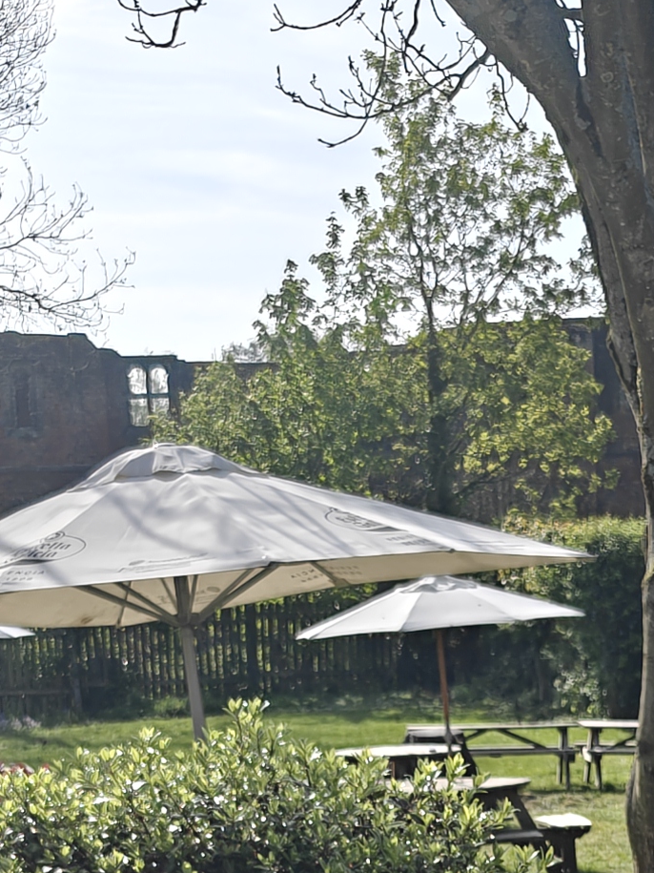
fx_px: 2595
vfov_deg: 17.7
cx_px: 498
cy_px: 1165
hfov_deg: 14.3
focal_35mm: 103
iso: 50
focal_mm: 6.06
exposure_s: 1/1214
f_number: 1.6
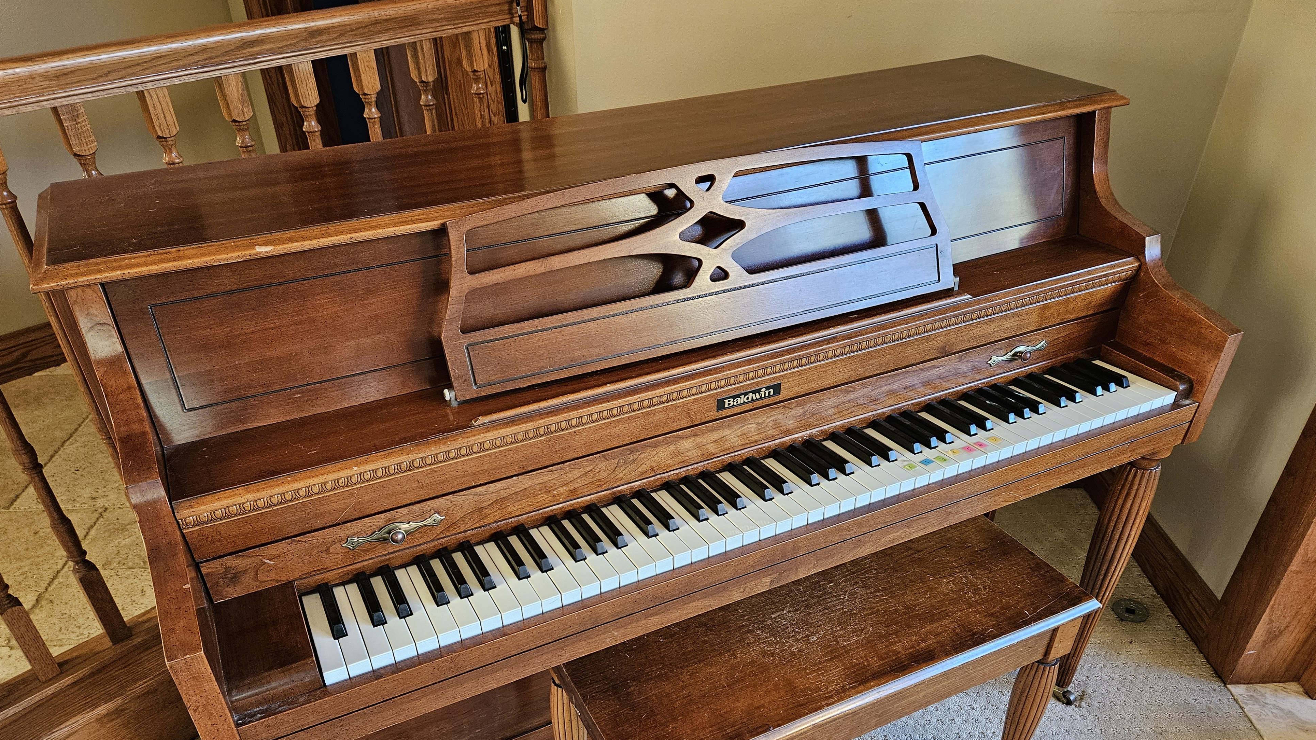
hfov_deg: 71.9
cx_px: 649
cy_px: 505
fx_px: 907
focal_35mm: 26
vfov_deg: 43.6
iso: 500
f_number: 1.8
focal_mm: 5.4
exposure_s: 1/120
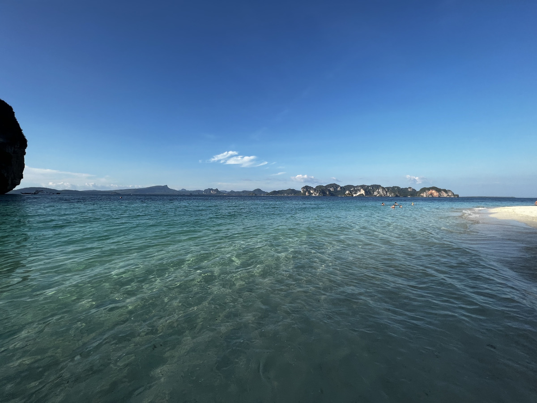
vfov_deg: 89.9
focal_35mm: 13
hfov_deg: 106.2
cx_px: 268
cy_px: 202
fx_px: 202
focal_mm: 1.57
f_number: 1.8
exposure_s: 1/1754
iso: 32
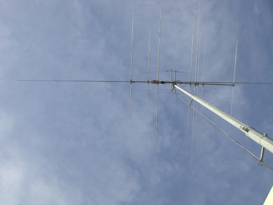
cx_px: 136
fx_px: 300
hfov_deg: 49.0
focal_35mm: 38
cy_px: 102
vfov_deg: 37.7
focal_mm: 6.2
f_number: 4.3
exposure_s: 1/500
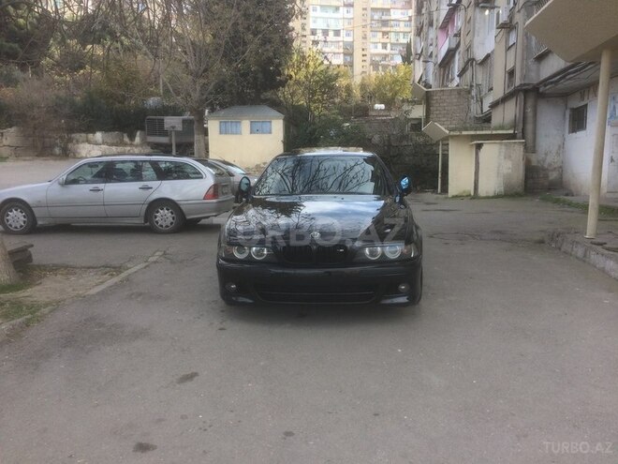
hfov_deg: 61.7
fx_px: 518
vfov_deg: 48.2
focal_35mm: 29
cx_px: 309
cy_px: 232
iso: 32
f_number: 2.2
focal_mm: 4.15
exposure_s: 1/363
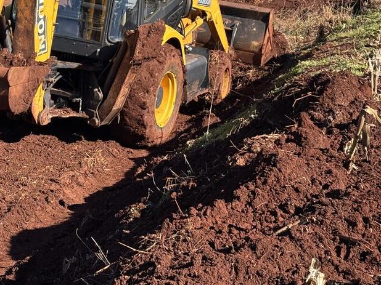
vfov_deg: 14.5
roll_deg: -0.3
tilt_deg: -5.8
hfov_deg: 19.4
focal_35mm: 101
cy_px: 23
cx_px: 121
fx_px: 1111
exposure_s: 1/1080
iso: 32
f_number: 1.6
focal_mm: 5.96
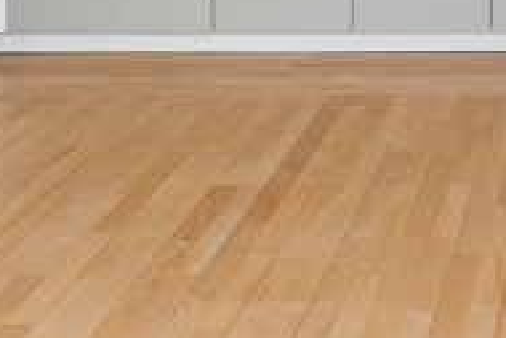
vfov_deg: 10.2
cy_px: -289
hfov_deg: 15.6
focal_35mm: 126
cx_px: 621
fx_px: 1772
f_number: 6.3
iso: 400
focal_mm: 30
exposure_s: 1/60
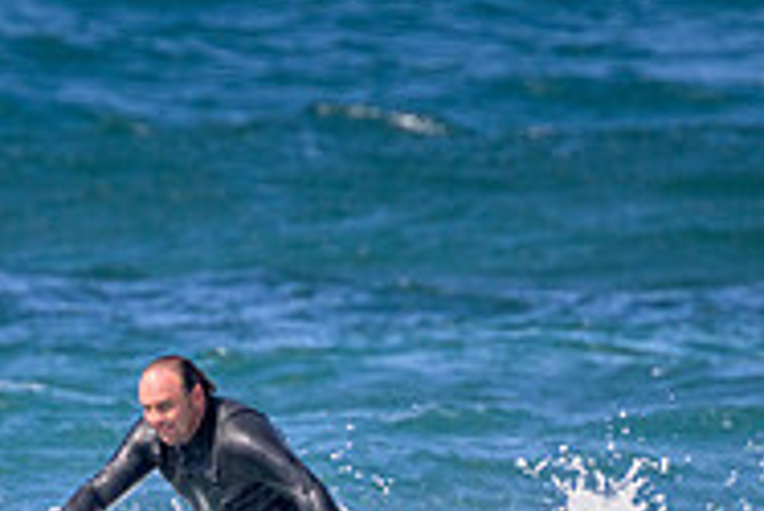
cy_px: 615
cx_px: 200
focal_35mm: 2486
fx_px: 52798
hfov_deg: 0.8
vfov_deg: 0.6
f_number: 11
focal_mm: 800
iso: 800
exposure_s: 1/1600
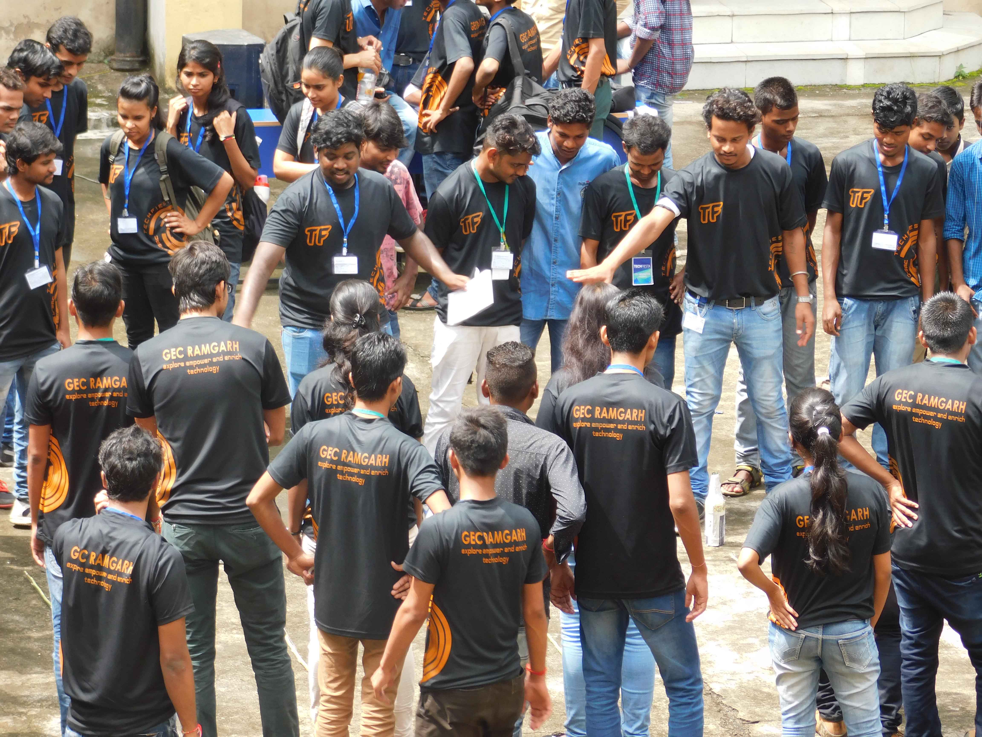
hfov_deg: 9.8
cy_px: 368
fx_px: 5730
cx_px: 491
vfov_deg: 7.4
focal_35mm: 202
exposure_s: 1/80
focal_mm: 35.9
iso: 125
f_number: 5.4
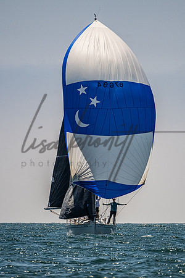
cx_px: 109
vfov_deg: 3.1
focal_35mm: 665
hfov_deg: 2.1
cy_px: 145
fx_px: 5124
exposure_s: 1/3200
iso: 500
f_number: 8
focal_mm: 400
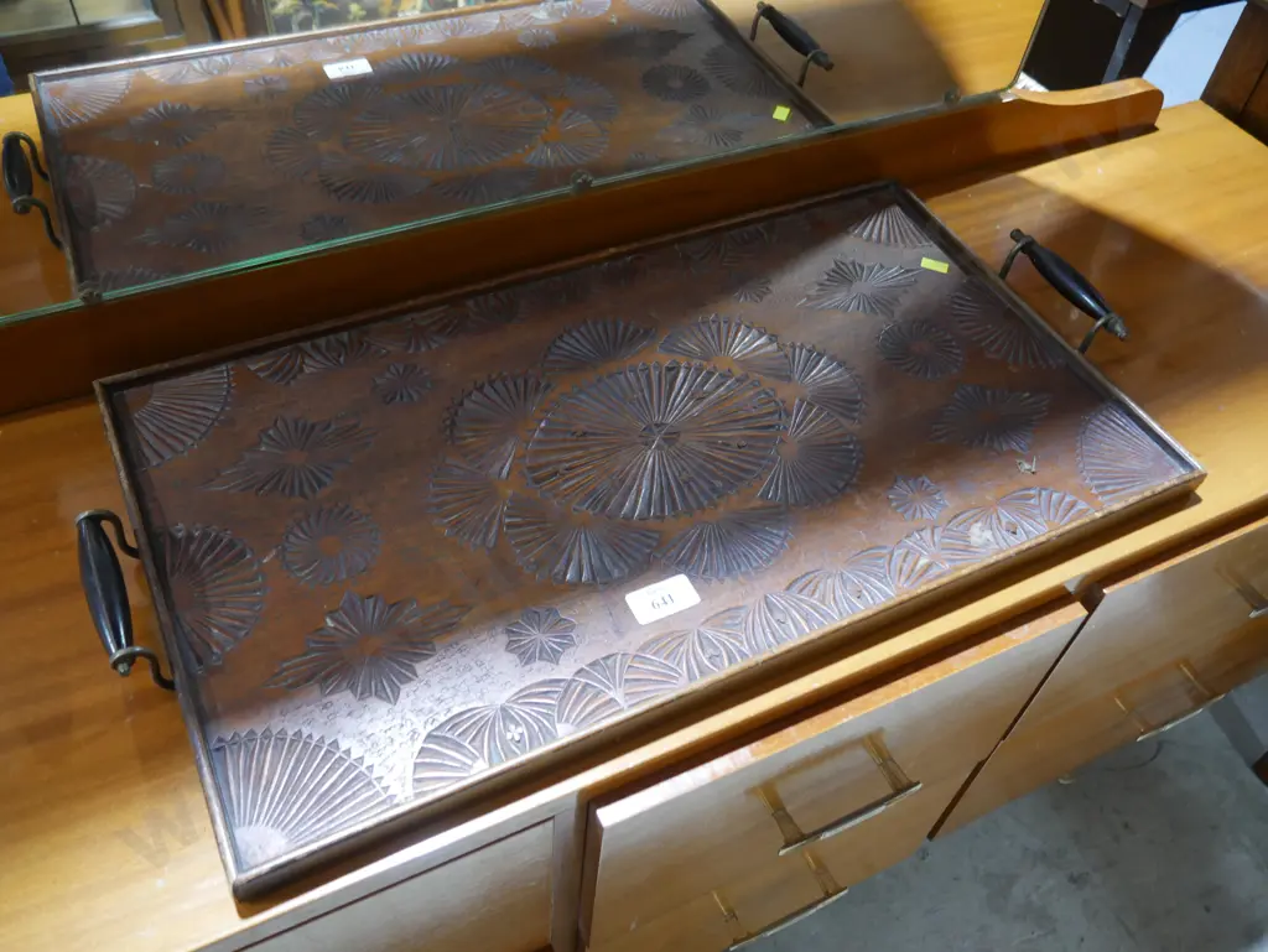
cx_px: 634
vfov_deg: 49.8
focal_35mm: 28
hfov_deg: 63.4
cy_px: 476
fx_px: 1026
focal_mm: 14
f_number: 3.5
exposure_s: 1/60
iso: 1000
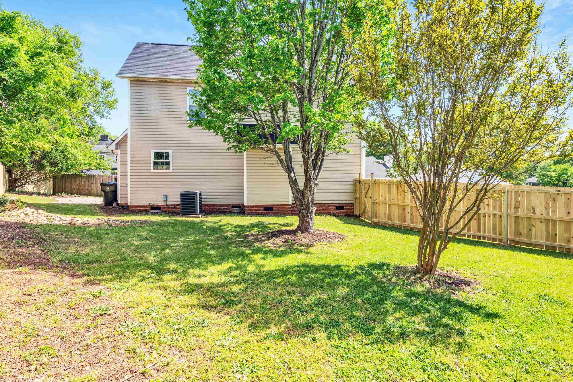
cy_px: 192
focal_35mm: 19
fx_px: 302
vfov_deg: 64.6
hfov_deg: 86.8
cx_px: 303
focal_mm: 16
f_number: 9
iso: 320
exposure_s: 1/200
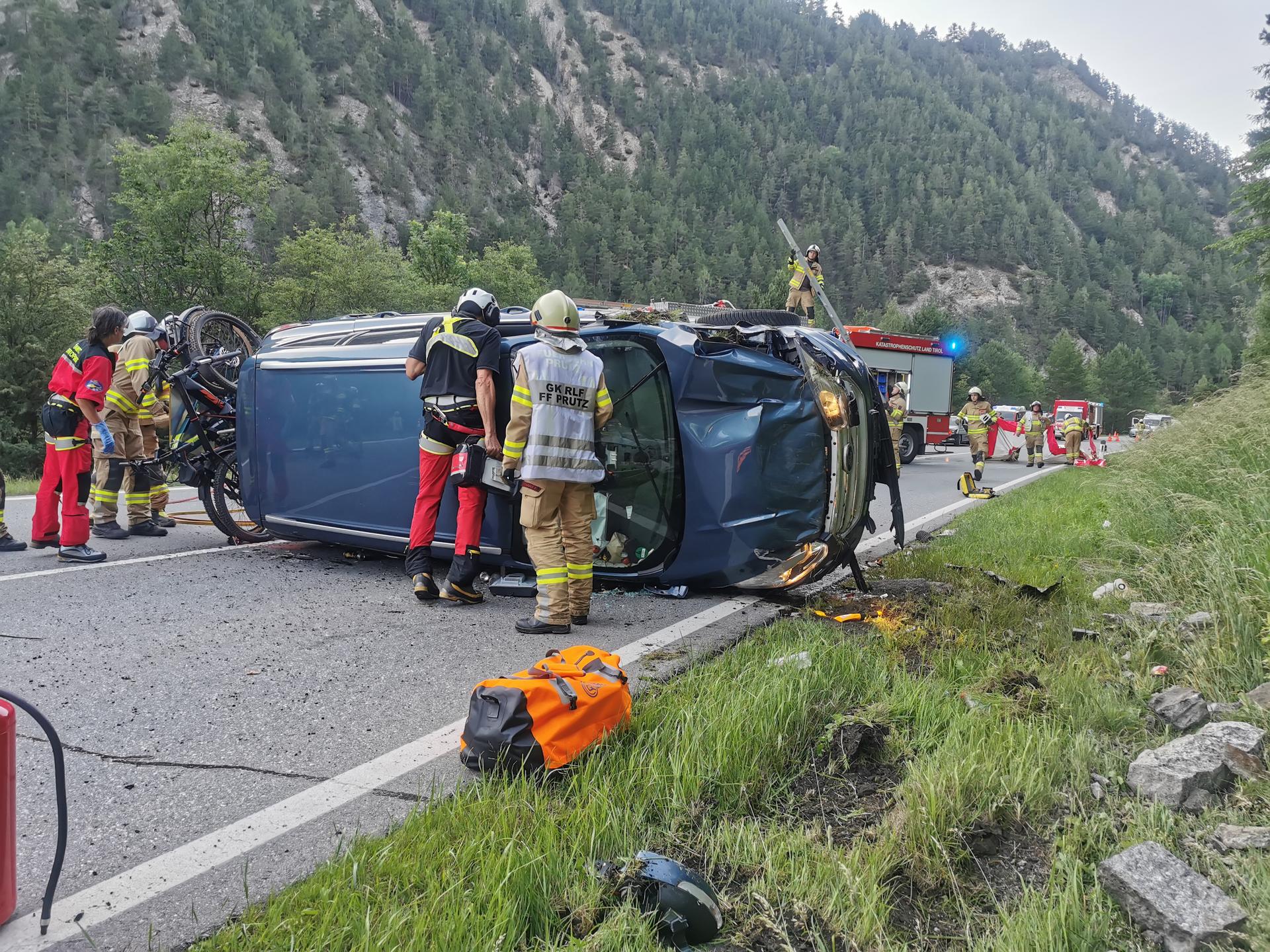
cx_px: 635
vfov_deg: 51.4
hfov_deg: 65.3
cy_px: 476
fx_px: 991
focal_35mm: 27
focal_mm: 5.56
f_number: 1.6
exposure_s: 1/122
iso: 50
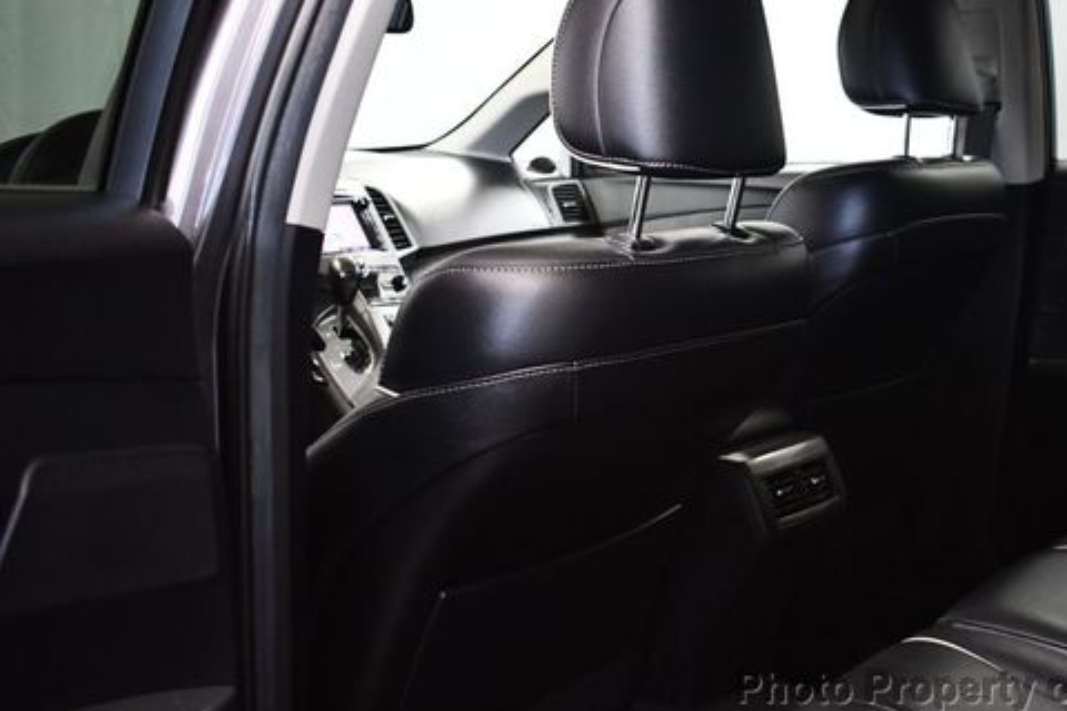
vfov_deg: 27.9
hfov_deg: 40.6
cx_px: 709
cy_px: 256
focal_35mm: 48
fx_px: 1423
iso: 3200
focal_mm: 24
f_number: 3.8
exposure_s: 1/80
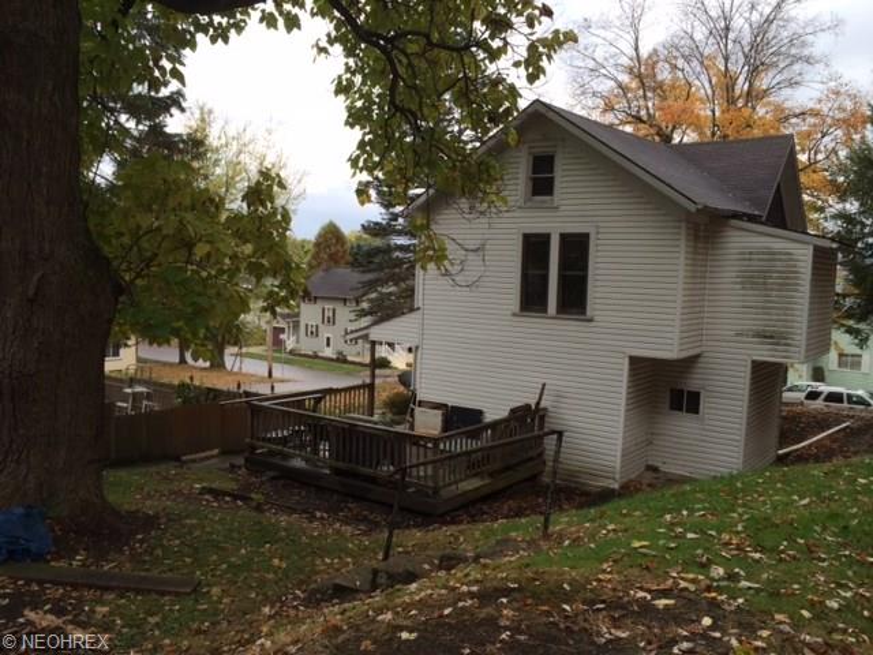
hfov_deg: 60.0
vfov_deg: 46.8
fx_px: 757
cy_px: 328
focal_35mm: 30
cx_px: 436
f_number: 2.2
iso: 32
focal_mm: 4.12
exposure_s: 1/263
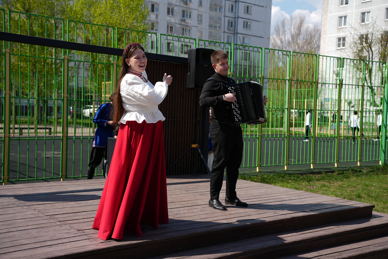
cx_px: 194
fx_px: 464
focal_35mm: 43
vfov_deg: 31.2
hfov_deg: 45.4
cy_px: 130
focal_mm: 43
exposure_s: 1/500
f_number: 4
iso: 50
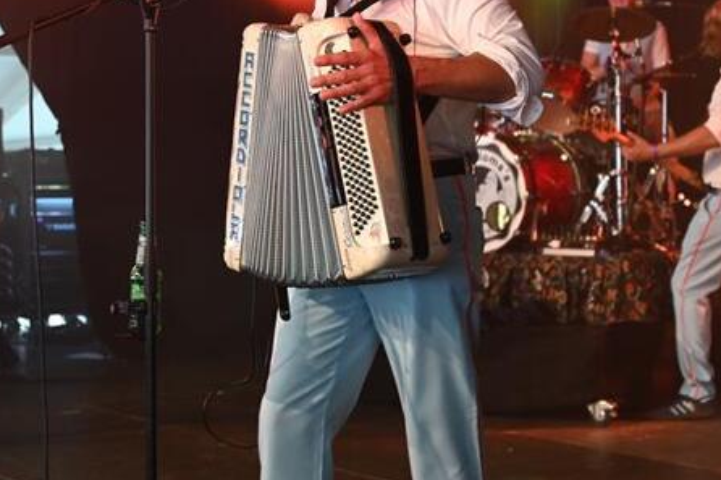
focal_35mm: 80
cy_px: 214
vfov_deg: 17.0
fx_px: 1602
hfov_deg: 25.2
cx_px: 477
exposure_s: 1/30
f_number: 2.8
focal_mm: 36
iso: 400
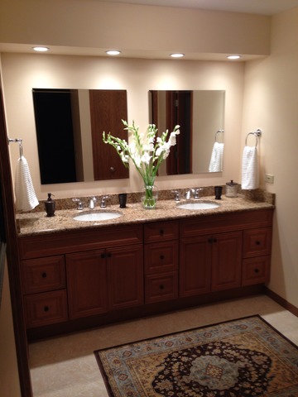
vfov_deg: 55.4
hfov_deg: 42.9
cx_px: 149
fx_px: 379
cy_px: 198
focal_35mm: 33
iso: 64
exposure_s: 1/20
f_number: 2.4
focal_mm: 4.13
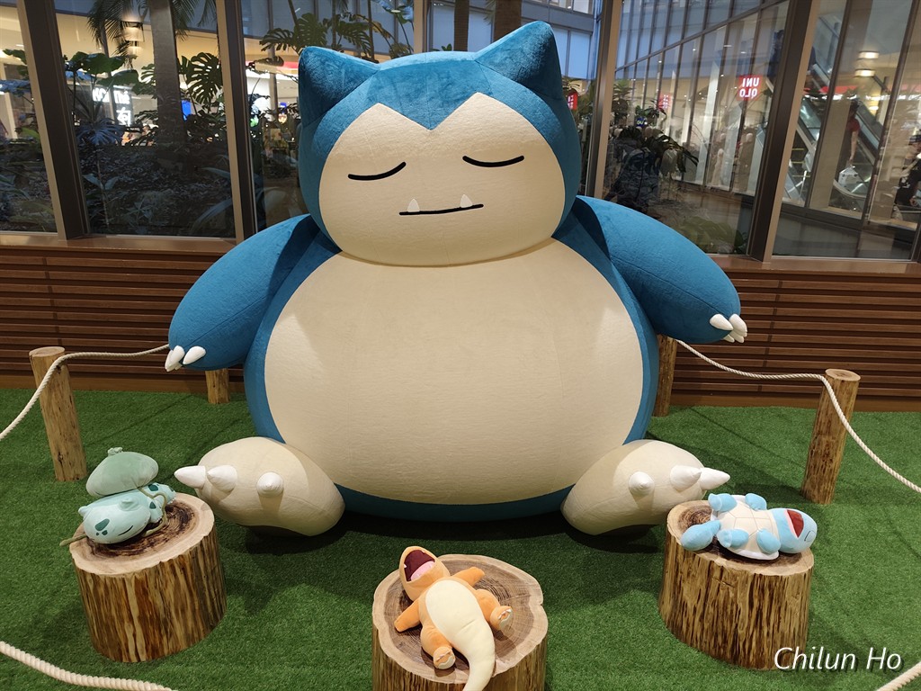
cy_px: 346
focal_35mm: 23
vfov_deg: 58.9
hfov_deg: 73.9
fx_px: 612
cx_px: 460
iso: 640
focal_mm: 6.07
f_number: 1.7
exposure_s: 1/120
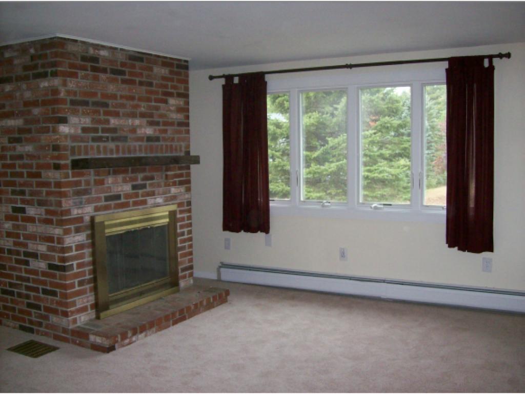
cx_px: 262
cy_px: 197
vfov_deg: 39.7
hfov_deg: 51.3
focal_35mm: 36
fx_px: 546
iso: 200
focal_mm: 6
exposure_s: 1/64
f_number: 2.7
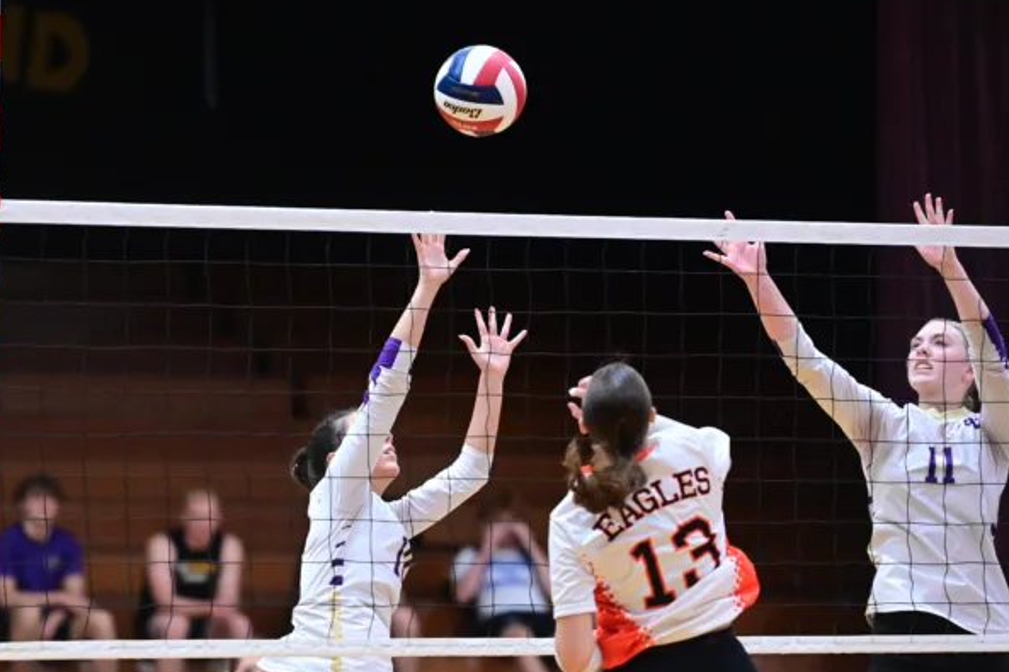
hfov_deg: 9.8
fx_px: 5856
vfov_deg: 6.6
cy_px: 347
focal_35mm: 209
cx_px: 402
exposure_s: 1/1600
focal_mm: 165
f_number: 2.8
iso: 12800
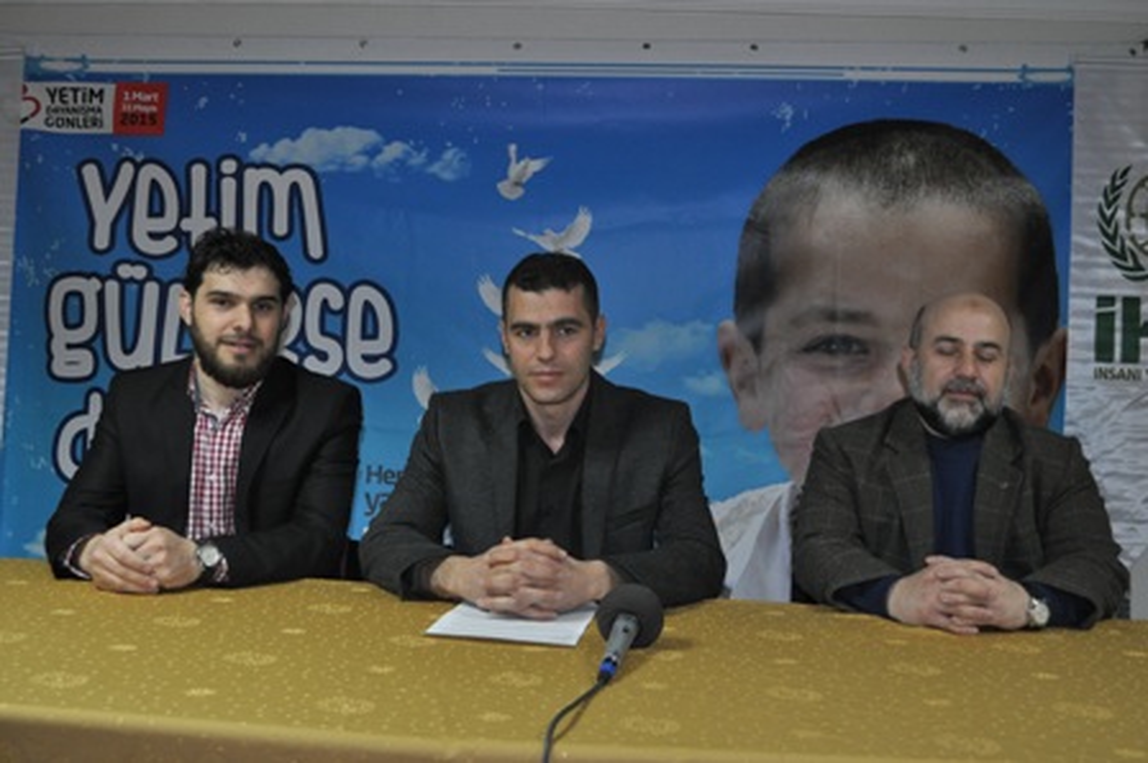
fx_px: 1243
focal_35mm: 39
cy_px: 382
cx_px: 574
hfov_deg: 49.6
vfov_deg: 34.2
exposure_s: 1/60
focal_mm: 26
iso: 800
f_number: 4.2
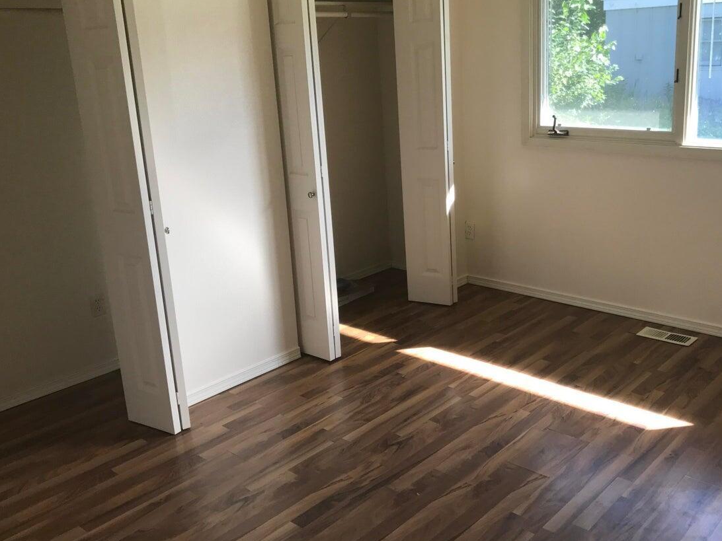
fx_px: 730
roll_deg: +2.3
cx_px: 419
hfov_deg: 52.4
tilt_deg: -15.1
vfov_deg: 40.7
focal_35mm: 35
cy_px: 252
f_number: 1.8
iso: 32
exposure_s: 1/120
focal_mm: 3.99
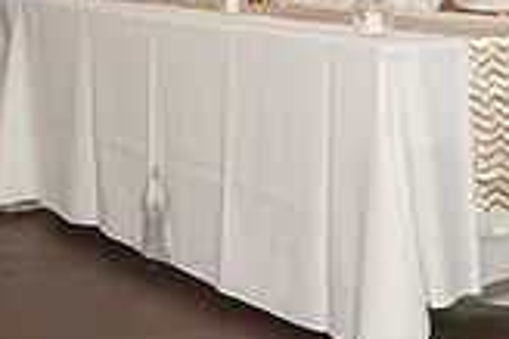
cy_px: -45
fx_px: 1271
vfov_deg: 14.8
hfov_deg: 22.3
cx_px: 98
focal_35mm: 90
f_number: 4
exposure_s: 1/500
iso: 2500
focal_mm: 24
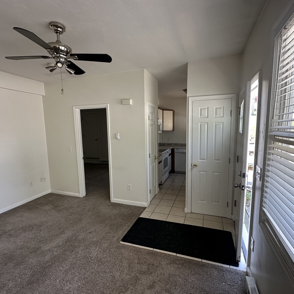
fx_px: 163
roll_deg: +0.1
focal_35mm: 17
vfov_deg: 84.0
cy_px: 148
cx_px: 154
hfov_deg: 83.9
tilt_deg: -7.0
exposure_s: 1/99
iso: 125
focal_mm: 2.22
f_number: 2.2
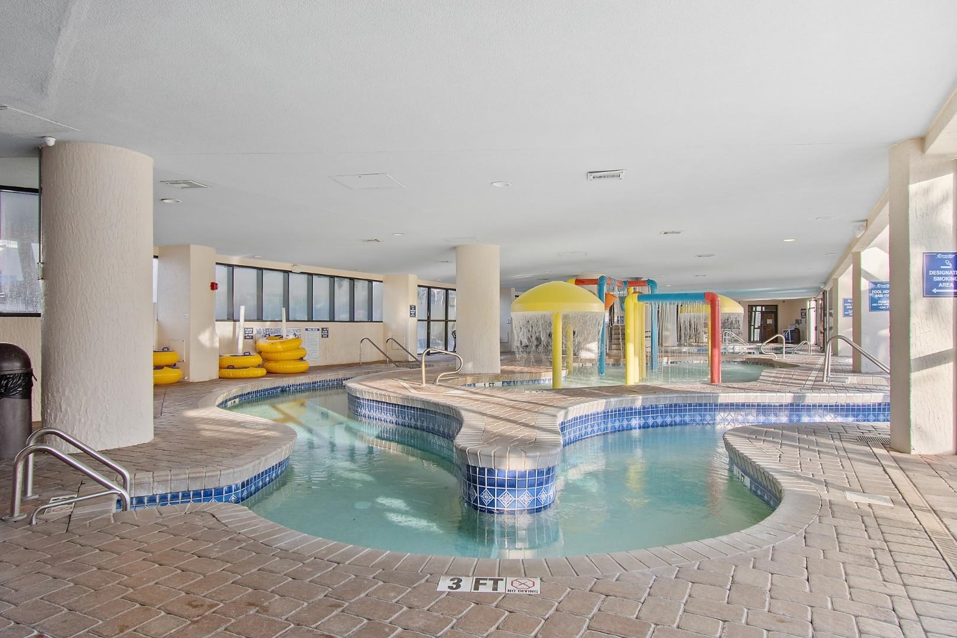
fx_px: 611
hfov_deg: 76.1
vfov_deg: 55.1
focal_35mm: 23
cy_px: 319
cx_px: 478
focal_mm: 11.5
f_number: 4.8
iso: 100
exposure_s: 1/50
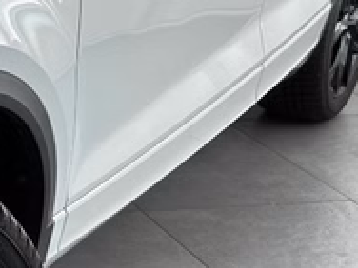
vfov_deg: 14.5
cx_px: -310
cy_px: 82
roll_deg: +0.3
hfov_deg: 16.0
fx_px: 1055
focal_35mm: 102
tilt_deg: -19.5
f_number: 1.78
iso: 64
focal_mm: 6.86
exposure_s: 1/160
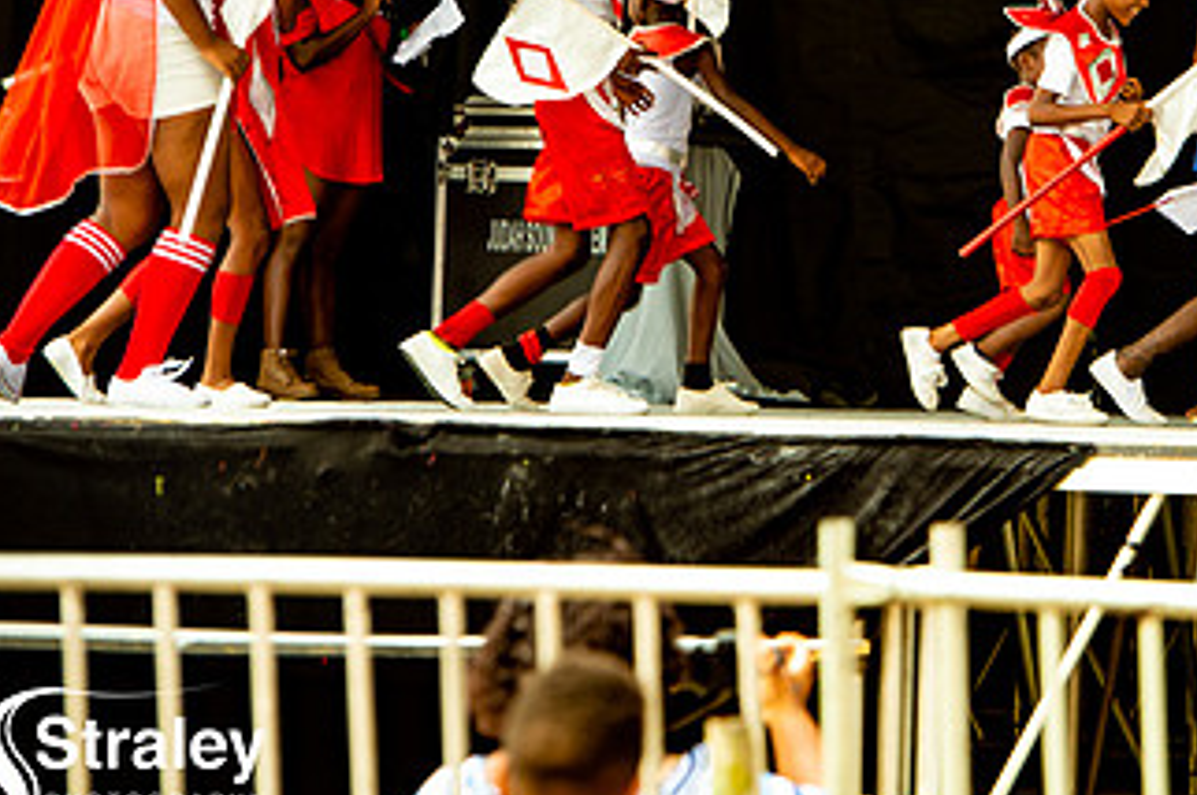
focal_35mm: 279
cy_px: 137
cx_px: 1011
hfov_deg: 7.4
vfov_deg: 4.9
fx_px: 9267
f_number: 5.6
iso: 160
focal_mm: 155
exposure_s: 1/200
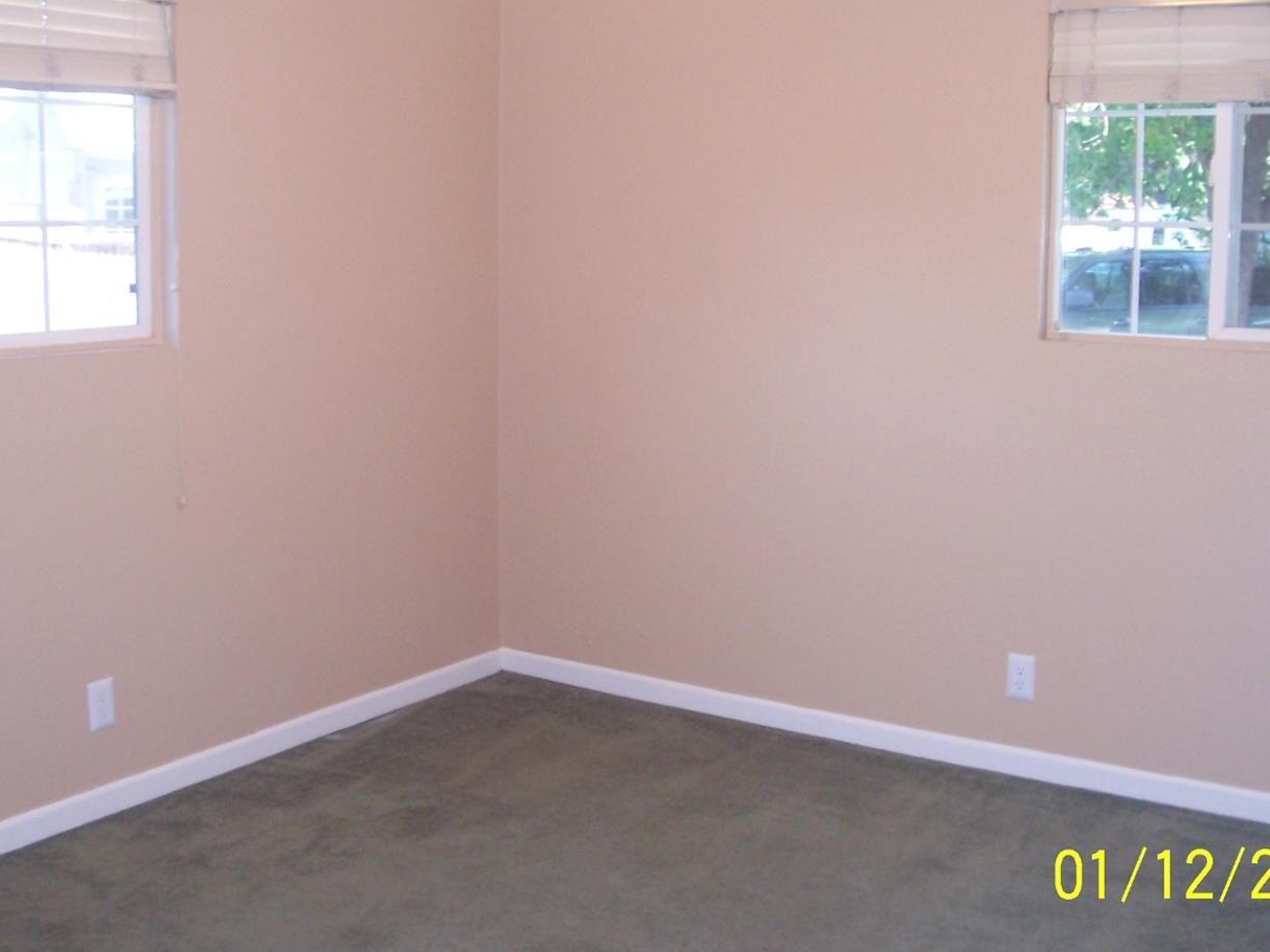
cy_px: 433
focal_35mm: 42
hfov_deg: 44.8
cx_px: 682
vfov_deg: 34.3
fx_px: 1541
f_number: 2.7
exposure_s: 1/60
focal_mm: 5.6
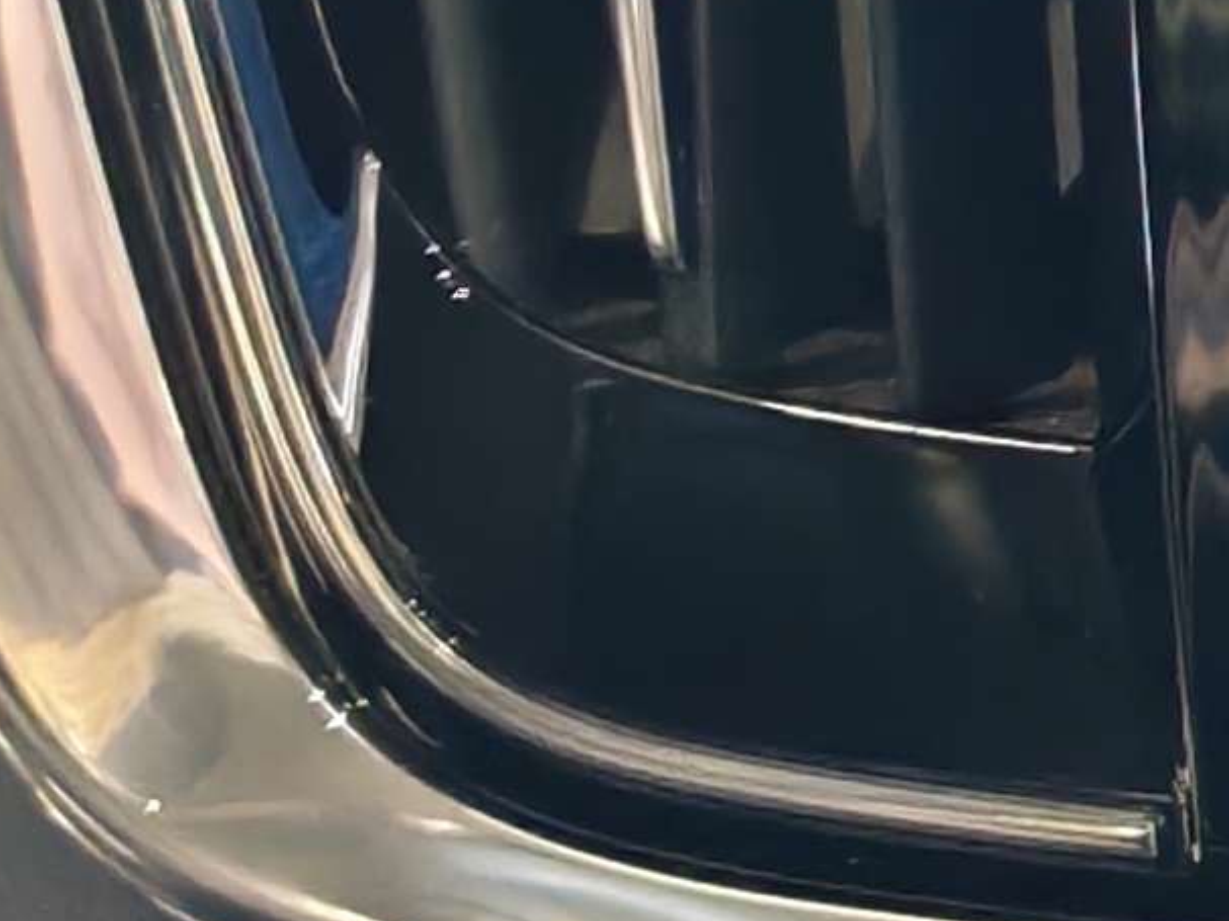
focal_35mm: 216
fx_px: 7667
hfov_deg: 8.3
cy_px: -739
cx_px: 3045
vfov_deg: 6.7
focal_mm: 6.12
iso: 2181
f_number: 1.9
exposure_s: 1/50
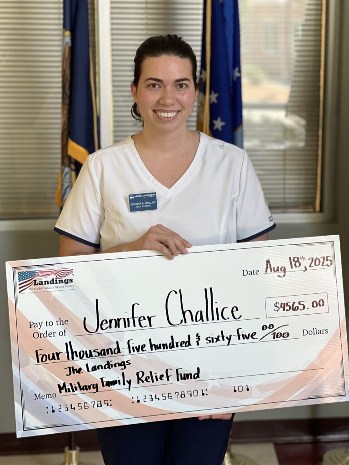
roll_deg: +0.0
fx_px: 1035
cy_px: 232
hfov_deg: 19.1
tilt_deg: -8.8
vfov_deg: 25.3
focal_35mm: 77
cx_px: 174
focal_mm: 9
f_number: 2.8
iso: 125
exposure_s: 1/60
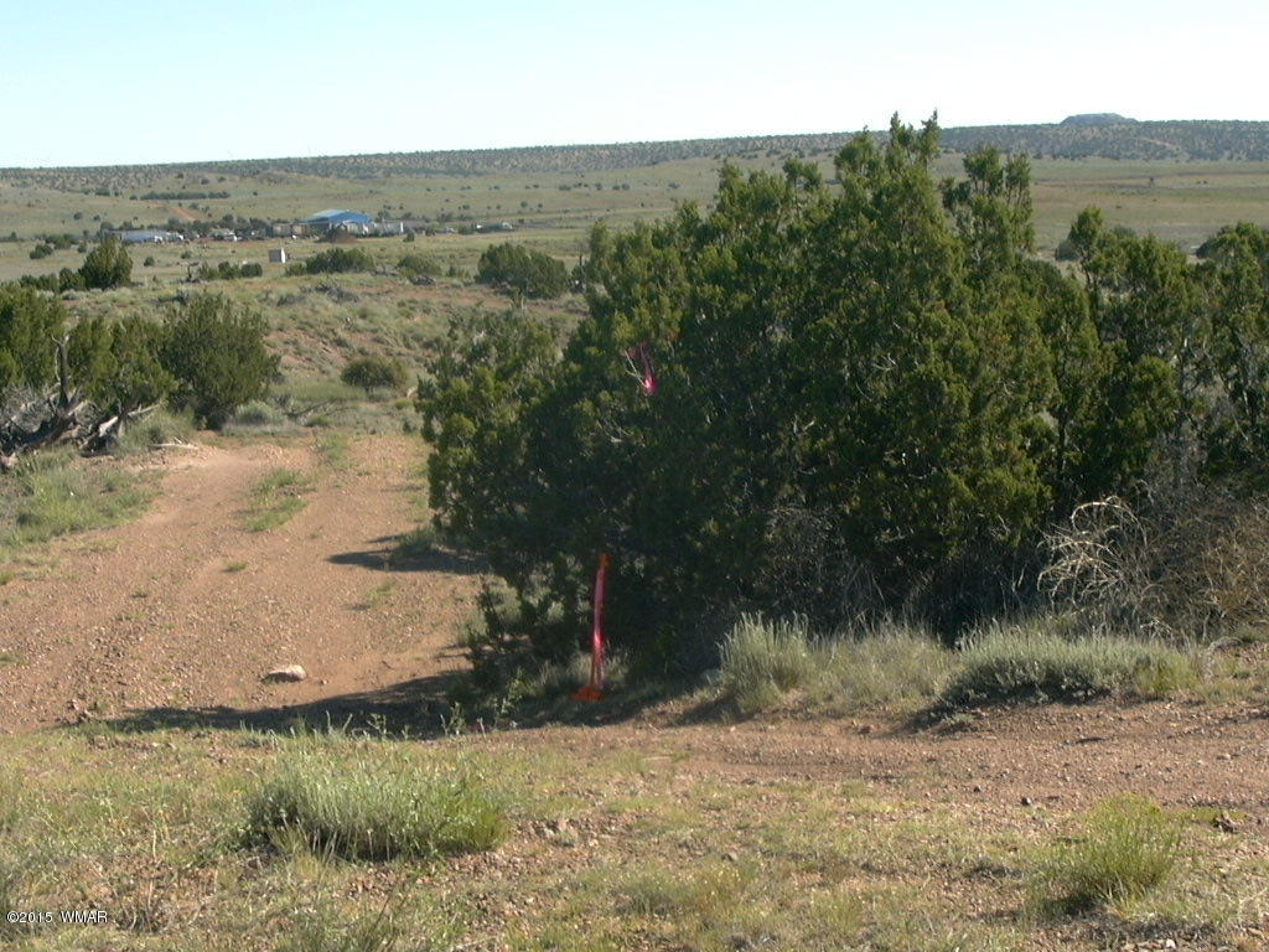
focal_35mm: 63
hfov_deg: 30.7
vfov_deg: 23.3
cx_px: 634
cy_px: 476
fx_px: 2310
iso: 100
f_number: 9.96
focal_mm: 9.79
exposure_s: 1/89.7
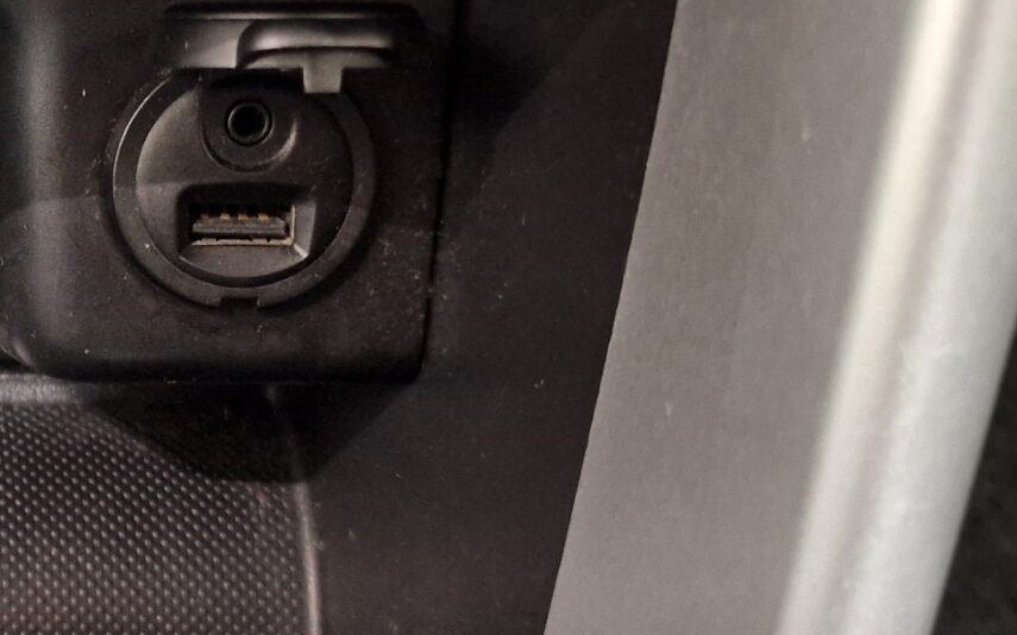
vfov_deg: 17.8
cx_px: -171
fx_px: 2023
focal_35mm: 73
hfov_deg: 25.6
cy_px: 234
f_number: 1.8
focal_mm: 6.4
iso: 800
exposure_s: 1/10
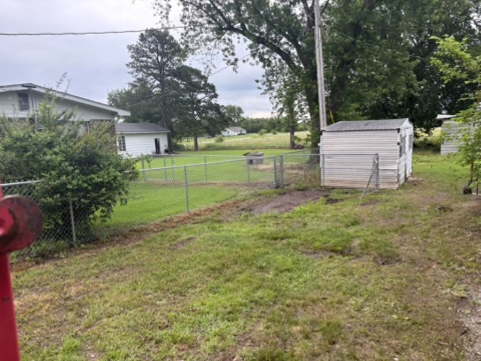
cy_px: 180
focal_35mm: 26
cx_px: 240
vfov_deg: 53.1
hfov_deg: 67.3
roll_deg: +2.7
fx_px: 361
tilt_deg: -7.3
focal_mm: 5.96
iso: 64
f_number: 1.6
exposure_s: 1/884
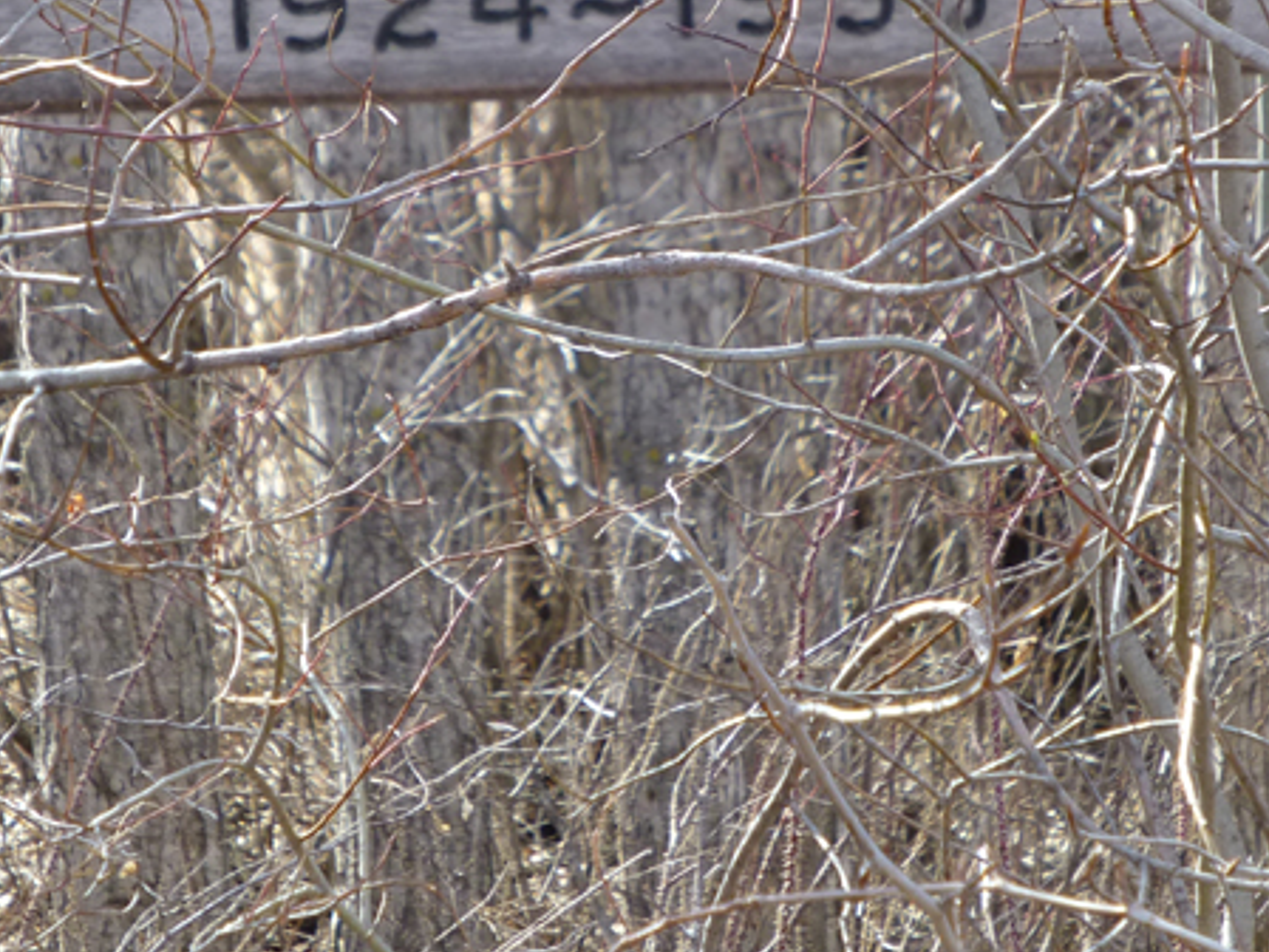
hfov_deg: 5.3
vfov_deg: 4.0
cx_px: 615
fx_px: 13784
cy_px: 132
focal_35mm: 376
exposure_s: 1/80
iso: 100
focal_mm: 33.3
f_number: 5.5
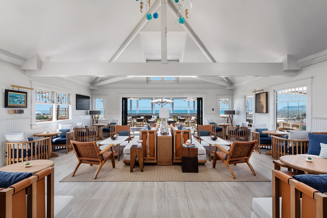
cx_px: 164
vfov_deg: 70.4
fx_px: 154
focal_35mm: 17
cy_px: 109
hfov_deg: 93.3
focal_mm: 17
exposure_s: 1/25
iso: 400
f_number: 16
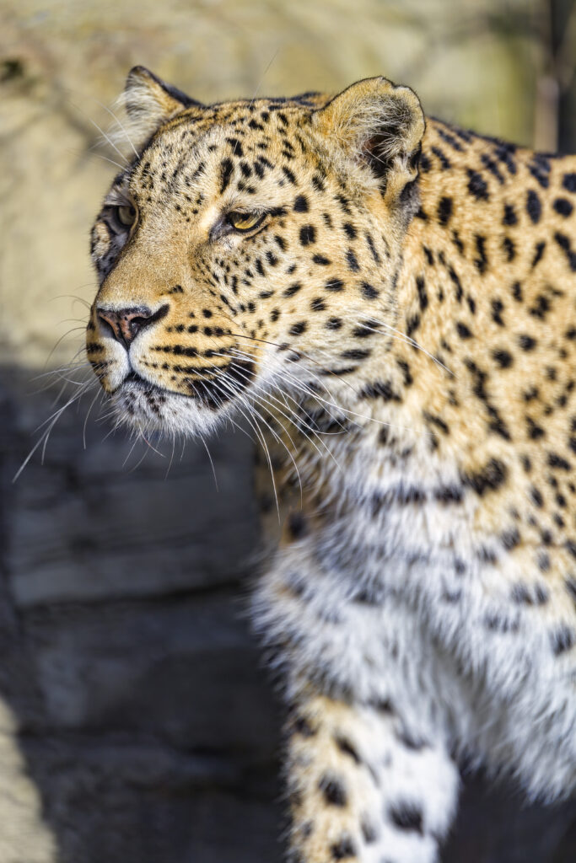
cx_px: 288
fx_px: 9596
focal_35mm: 400
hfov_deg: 3.4
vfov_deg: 5.2
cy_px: 432
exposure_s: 1/800
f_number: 4
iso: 180
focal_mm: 400
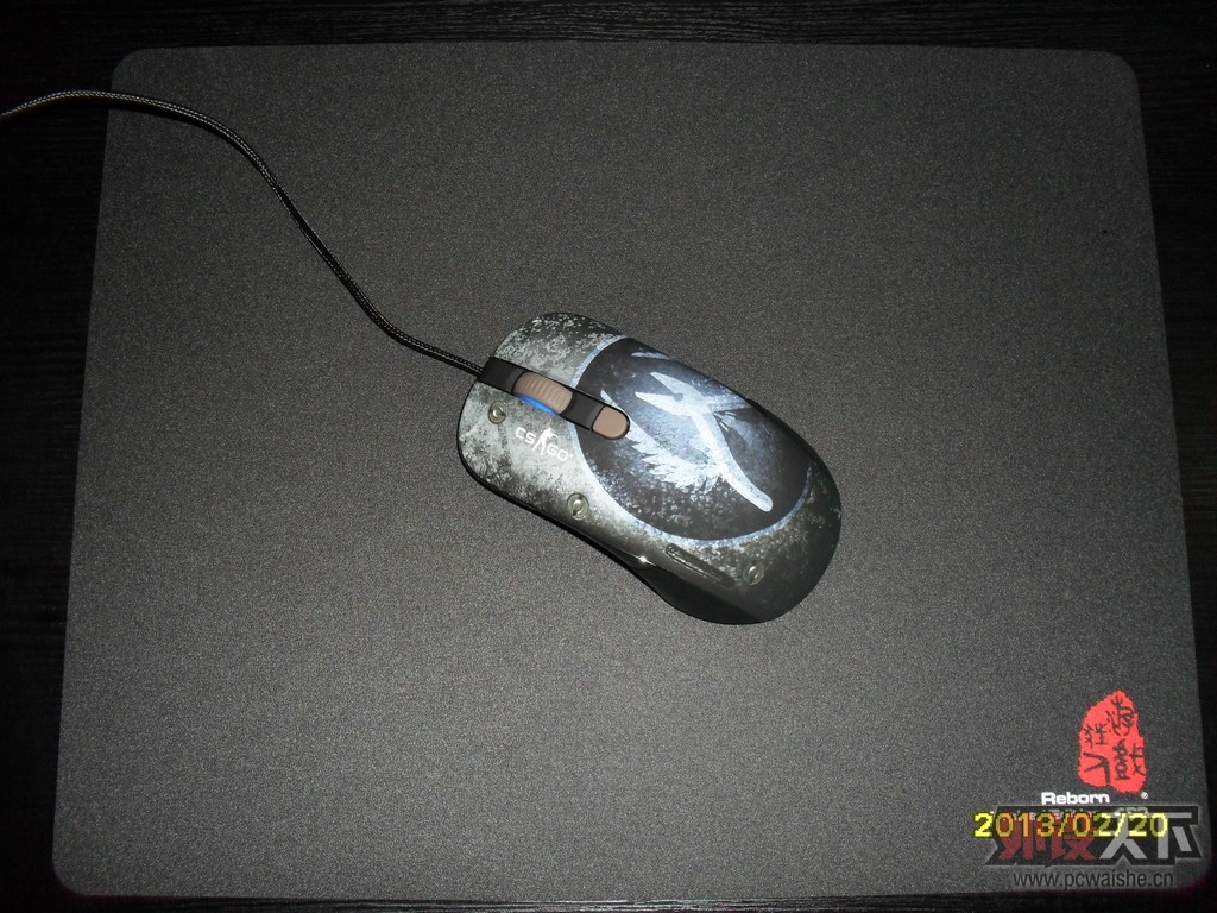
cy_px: 456
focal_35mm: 35
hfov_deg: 52.6
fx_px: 1231
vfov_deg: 40.7
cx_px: 608
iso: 200
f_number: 3.2
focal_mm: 6.3
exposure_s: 1/45
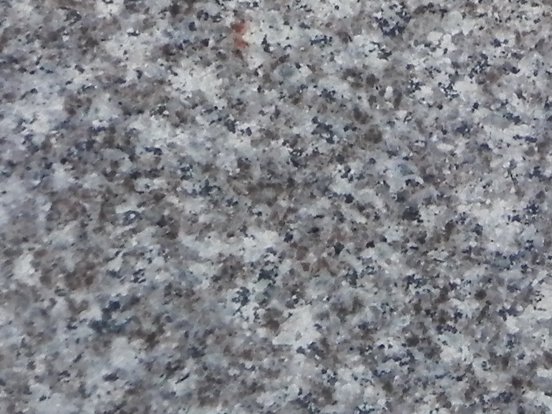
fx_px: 6810
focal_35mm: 427
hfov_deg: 4.6
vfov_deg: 3.4
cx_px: 1187
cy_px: -614
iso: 125
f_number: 4.2
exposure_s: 1/160
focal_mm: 14.6
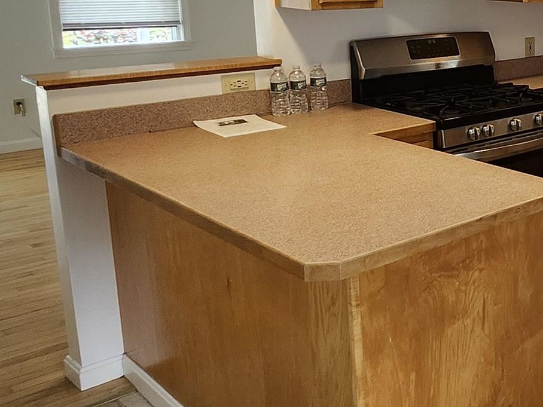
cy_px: 63
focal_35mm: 44
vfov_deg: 31.7
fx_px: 690
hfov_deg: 33.8
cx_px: 668
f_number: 2.2
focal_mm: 1.74
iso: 100
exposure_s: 1/60
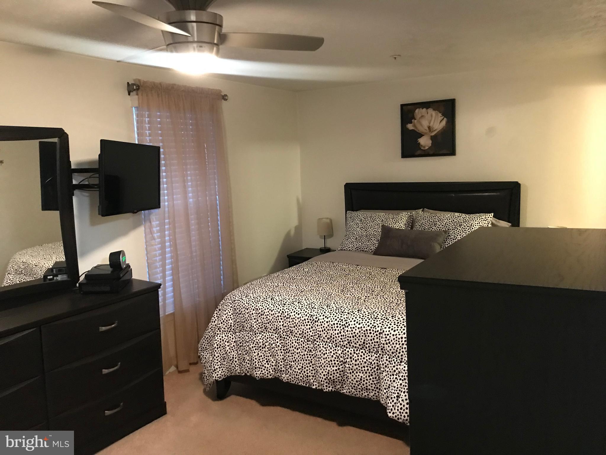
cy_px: 228
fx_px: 490
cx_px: 303
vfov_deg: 49.7
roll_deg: +2.2
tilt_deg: -7.8
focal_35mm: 28
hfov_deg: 63.4
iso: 100
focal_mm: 3.99
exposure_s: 1/6
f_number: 1.8
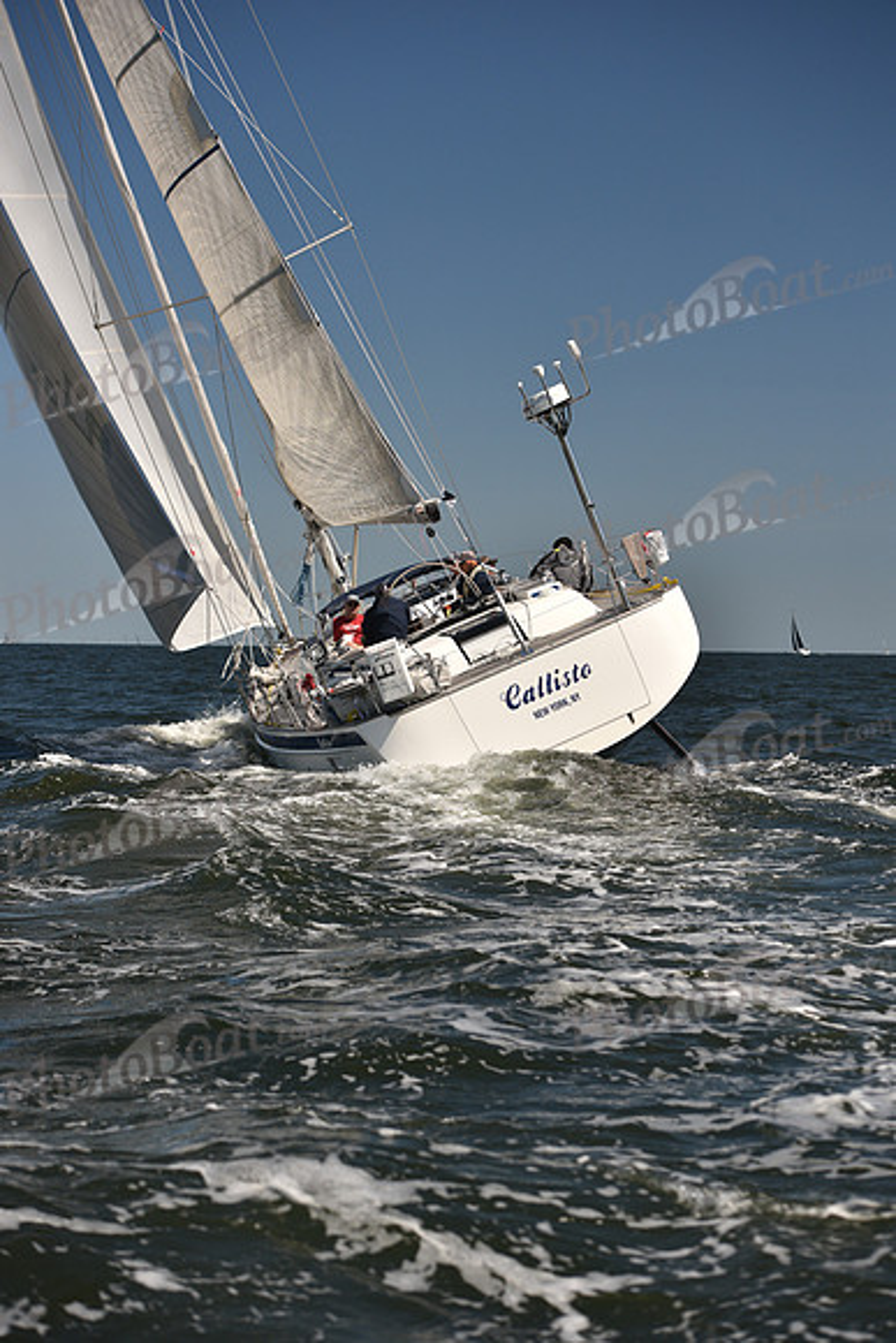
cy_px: 672
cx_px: 448
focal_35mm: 70
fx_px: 2612
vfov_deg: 28.8
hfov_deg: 19.5
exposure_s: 1/1600
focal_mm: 70
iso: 250
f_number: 4
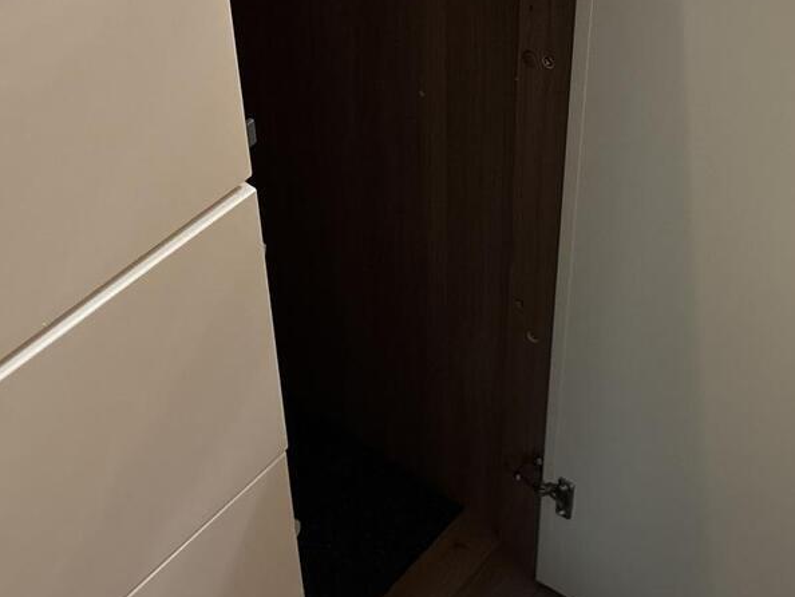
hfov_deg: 30.0
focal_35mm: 63
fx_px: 1447
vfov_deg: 23.1
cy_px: 171
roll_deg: -7.9
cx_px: 641
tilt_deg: -41.3
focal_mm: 5.96
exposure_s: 1/60
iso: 500
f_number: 1.6
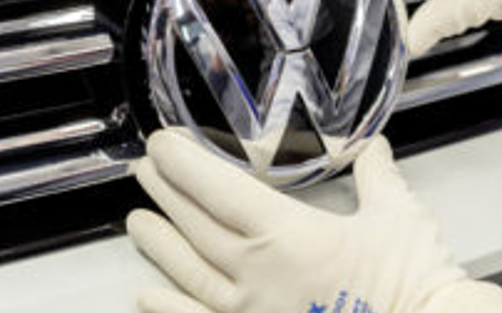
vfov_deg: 16.2
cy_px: 70
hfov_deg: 25.7
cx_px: 331
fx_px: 1094
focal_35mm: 80
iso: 800
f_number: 2.5
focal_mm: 40
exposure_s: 1/100
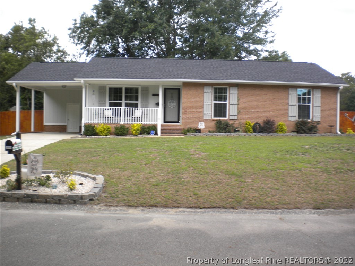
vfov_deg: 40.7
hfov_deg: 52.6
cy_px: 133
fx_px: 359
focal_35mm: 35
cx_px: 178
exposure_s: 1/179
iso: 80
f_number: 4.6
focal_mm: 6.3
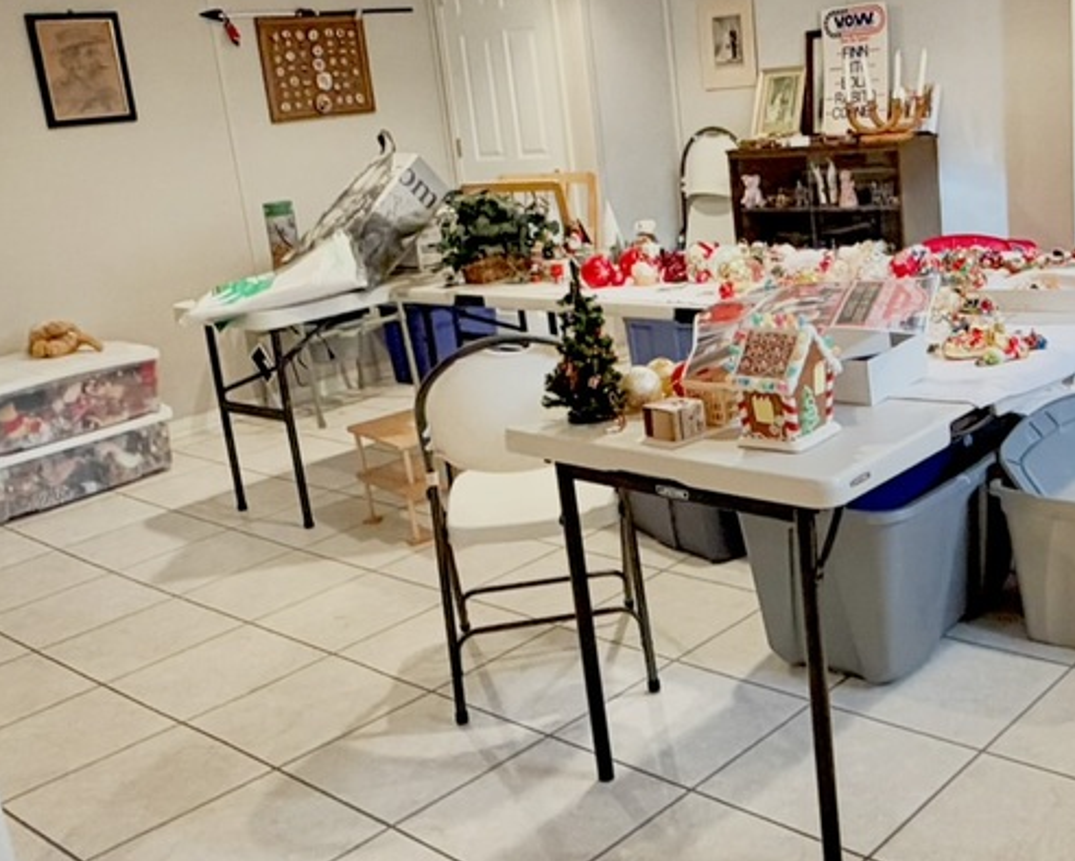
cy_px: 398
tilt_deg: -14.2
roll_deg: +5.0
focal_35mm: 40
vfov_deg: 37.3
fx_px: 1273
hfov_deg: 45.0
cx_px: 730
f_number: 2.2
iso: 320
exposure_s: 1/60
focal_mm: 2.22
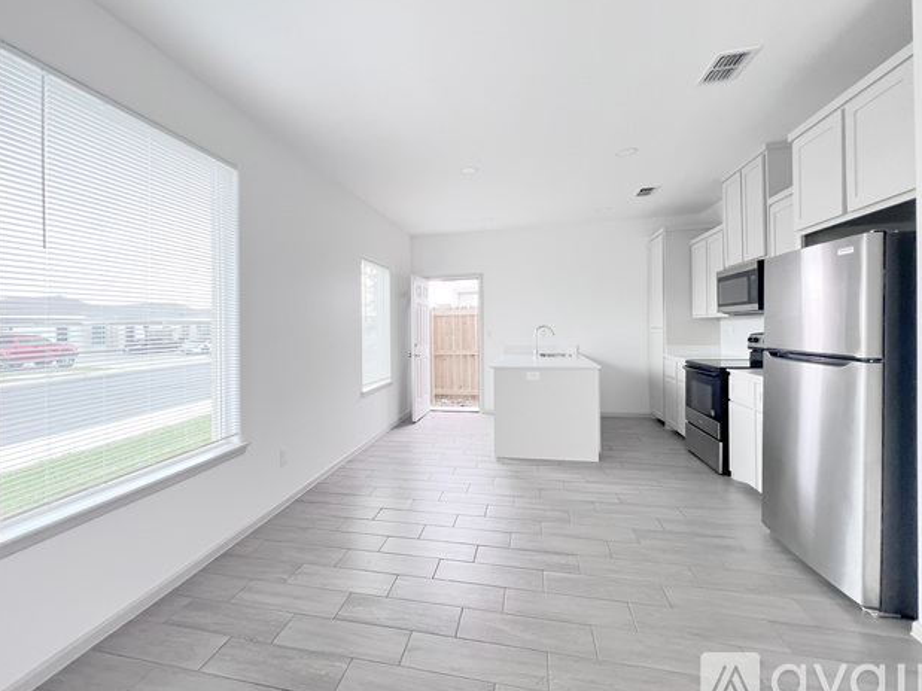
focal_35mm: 14
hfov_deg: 102.0
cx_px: 445
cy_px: 340
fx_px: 373
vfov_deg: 85.6
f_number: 1.8
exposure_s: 1/2053
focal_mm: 1.57
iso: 32
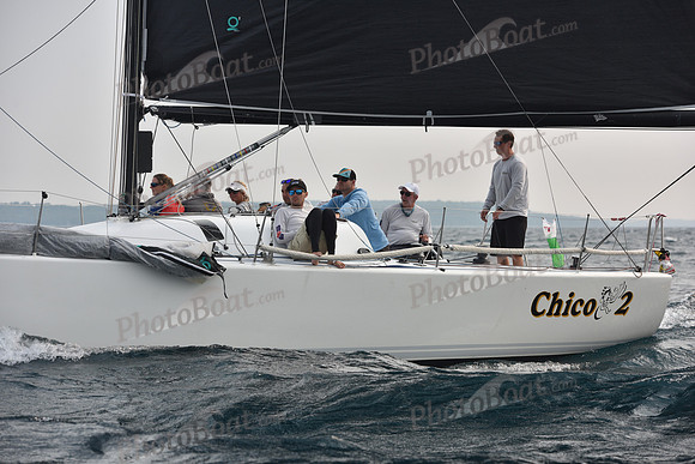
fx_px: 2414
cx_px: 348
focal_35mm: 125
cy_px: 232
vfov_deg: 11.0
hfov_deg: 16.4
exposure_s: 1/1000
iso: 250
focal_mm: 125
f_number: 5.6
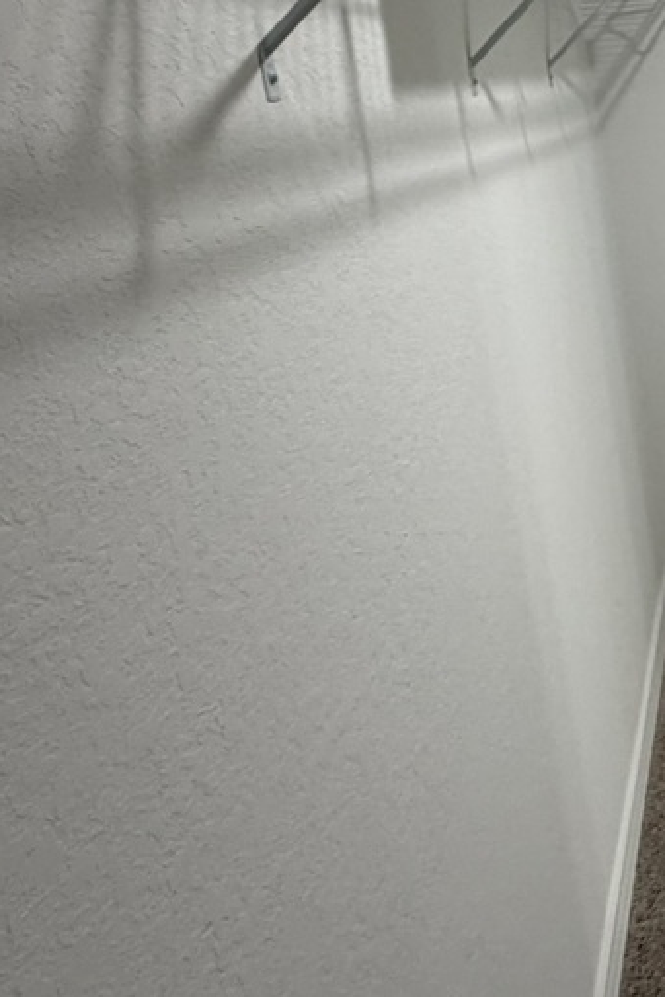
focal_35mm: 41
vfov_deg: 45.4
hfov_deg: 25.3
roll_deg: +5.8
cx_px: 977
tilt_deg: -8.0
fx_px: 1135
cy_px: 226
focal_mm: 2.22
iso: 160
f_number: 2.2
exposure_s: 1/60
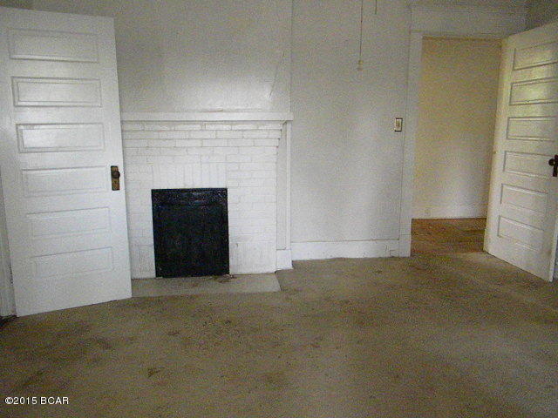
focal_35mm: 28
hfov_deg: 63.4
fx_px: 451
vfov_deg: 49.7
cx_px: 279
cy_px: 209
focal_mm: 5
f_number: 3.5
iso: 3083
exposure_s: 1/59.1
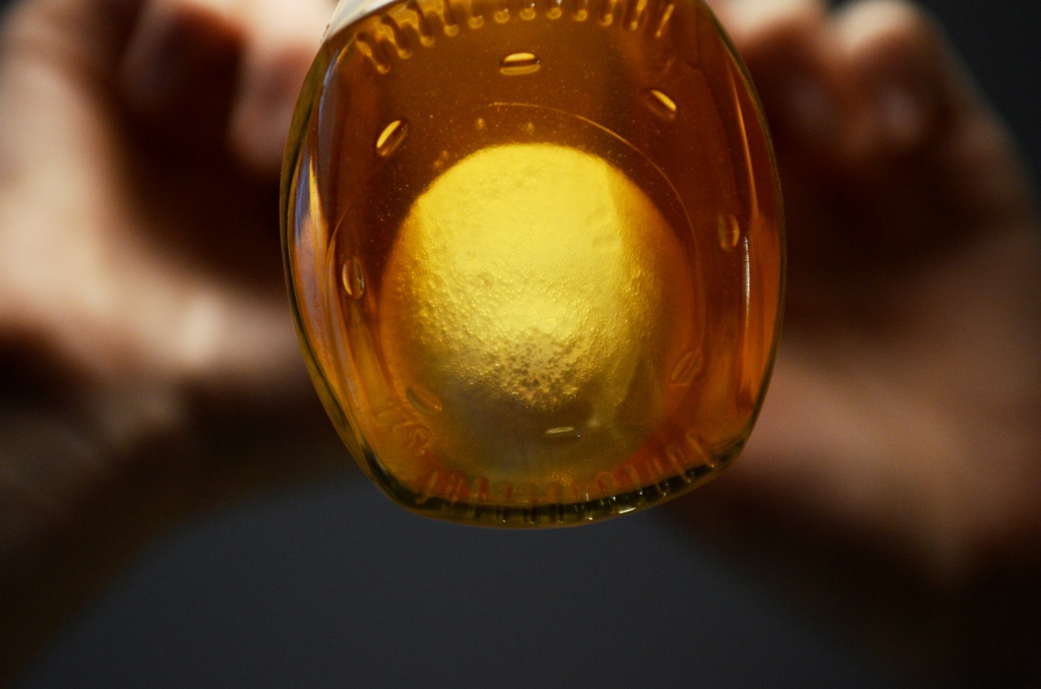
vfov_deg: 15.1
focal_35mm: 90
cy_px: 344
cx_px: 520
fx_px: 2597
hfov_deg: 22.7
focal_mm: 60
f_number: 2.8
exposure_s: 1/800
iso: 1000
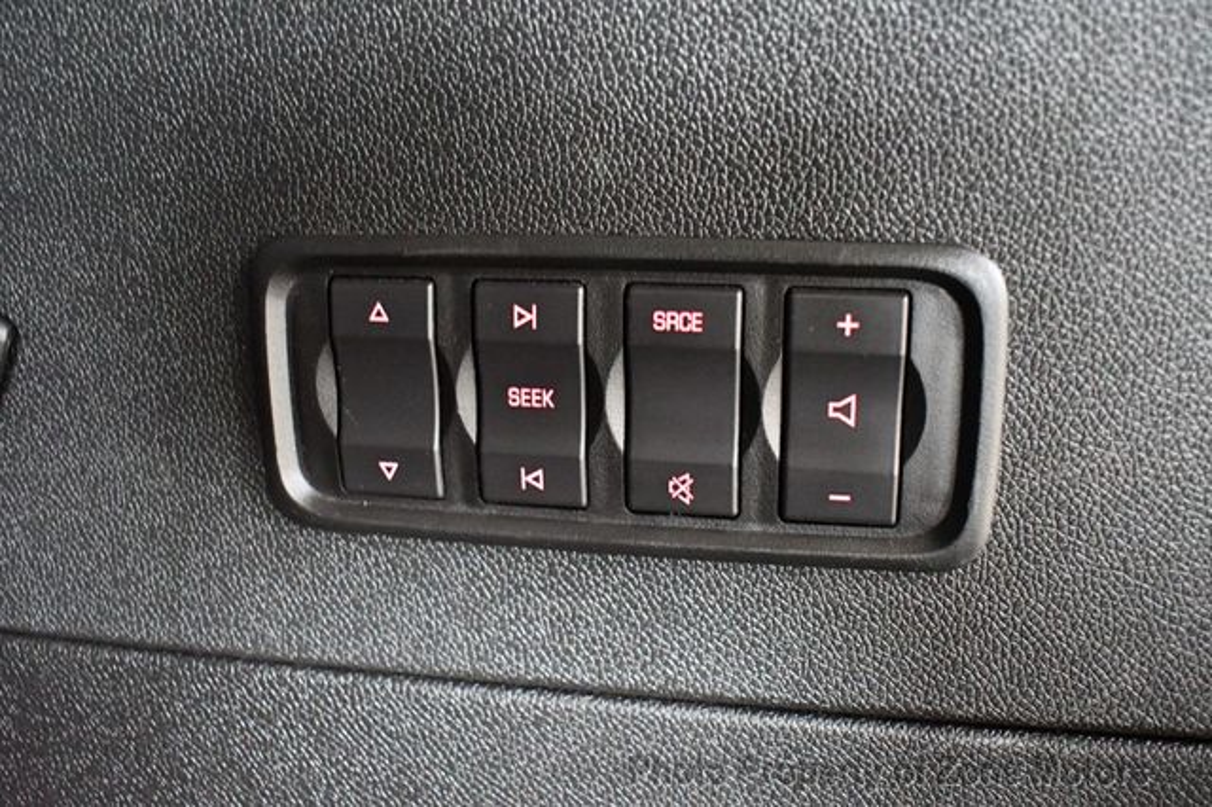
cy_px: 404
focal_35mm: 34
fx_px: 1144
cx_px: 606
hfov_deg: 55.8
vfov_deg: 38.8
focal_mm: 23
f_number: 3.8
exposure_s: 1/60
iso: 12800
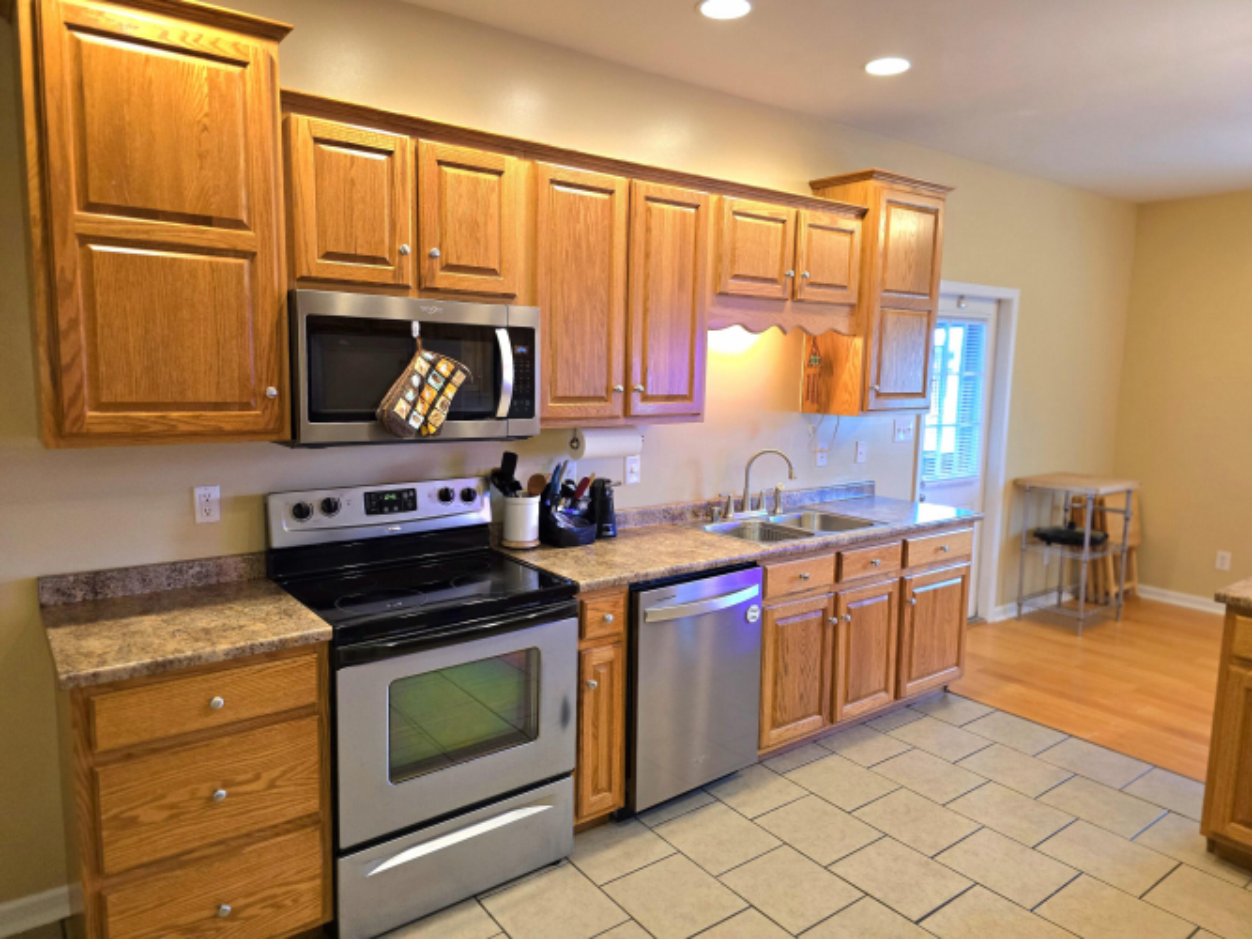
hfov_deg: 73.9
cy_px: 470
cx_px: 626
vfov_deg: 58.9
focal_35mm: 23
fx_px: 832
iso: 400
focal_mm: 6.3
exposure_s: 1/120
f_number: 1.7
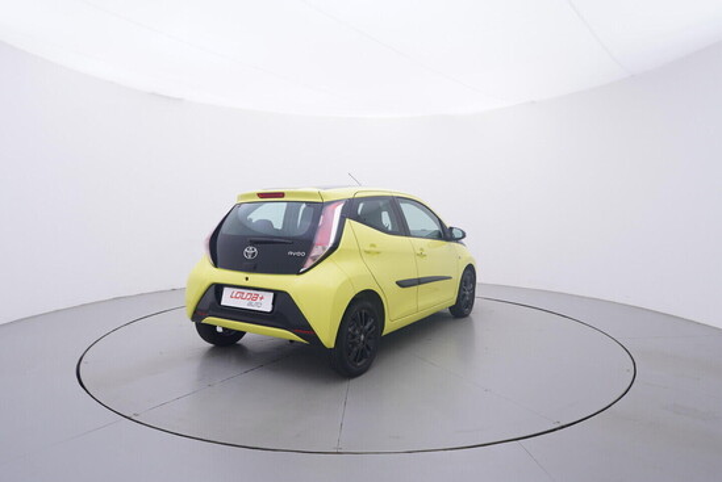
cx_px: 361
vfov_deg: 56.2
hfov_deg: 77.3
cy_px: 241
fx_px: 452
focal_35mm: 22
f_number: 5
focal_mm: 15
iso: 200
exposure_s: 1/80
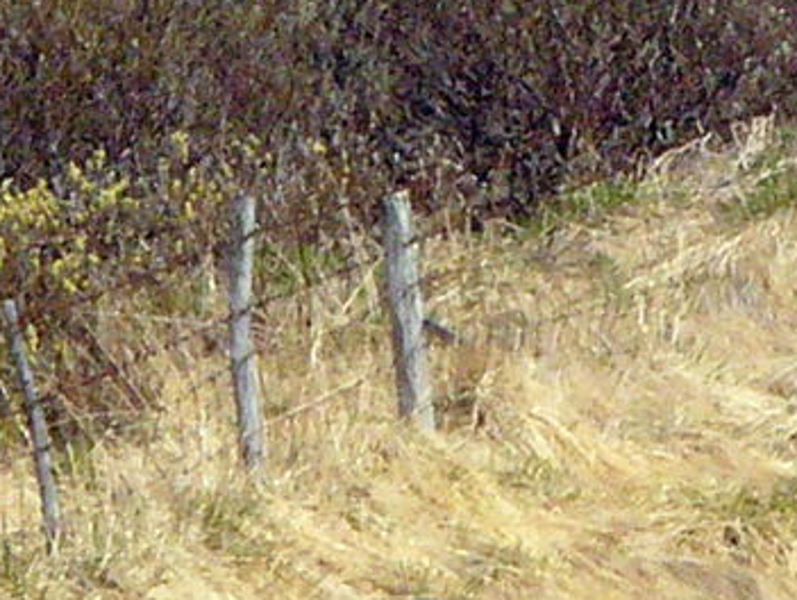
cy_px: -141
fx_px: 20651
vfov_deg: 1.7
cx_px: 1029
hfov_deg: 2.2
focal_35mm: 896
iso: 200
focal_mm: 27.2
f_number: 7.3
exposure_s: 1/1000
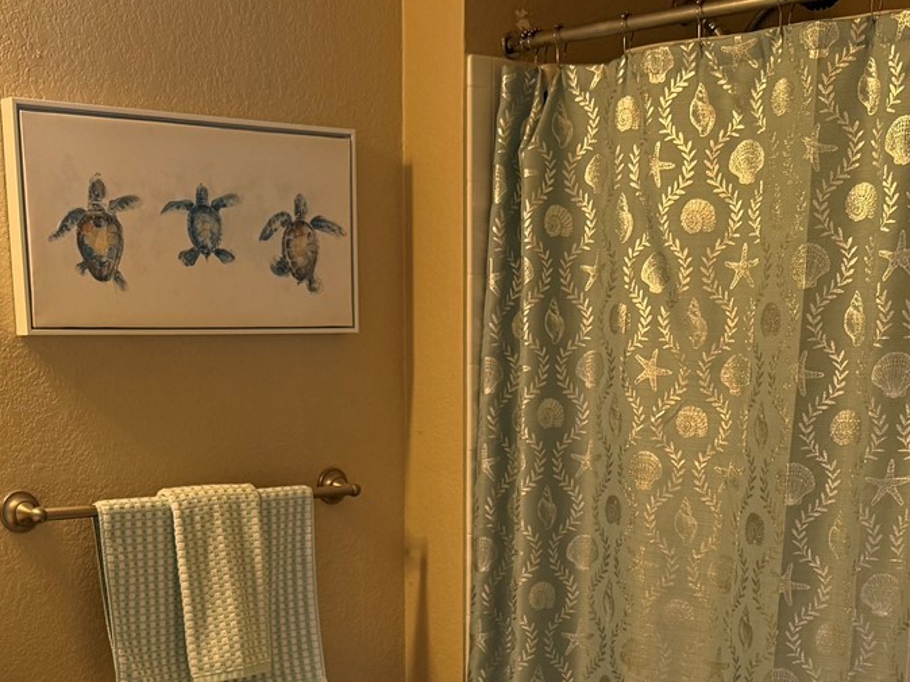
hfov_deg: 33.8
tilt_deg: -12.7
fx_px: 1498
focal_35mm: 57
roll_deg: +1.0
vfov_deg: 24.6
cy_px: 667
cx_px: 421
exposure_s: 1/60
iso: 200
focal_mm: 6.76
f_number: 1.78
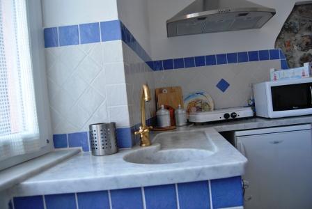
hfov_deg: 67.3
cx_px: 156
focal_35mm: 27
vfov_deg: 48.1
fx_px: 234
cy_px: 104
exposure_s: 1/160
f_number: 3.5
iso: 280
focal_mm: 18
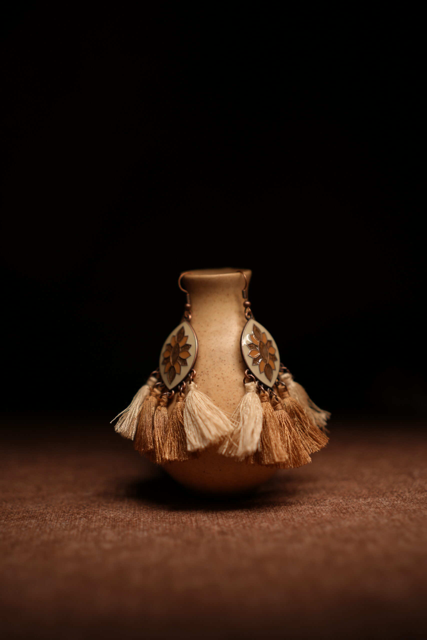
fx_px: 623
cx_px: 214
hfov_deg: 37.9
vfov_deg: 54.4
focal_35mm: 35
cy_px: 320
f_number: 1.8
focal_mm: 35
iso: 160
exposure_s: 1/100
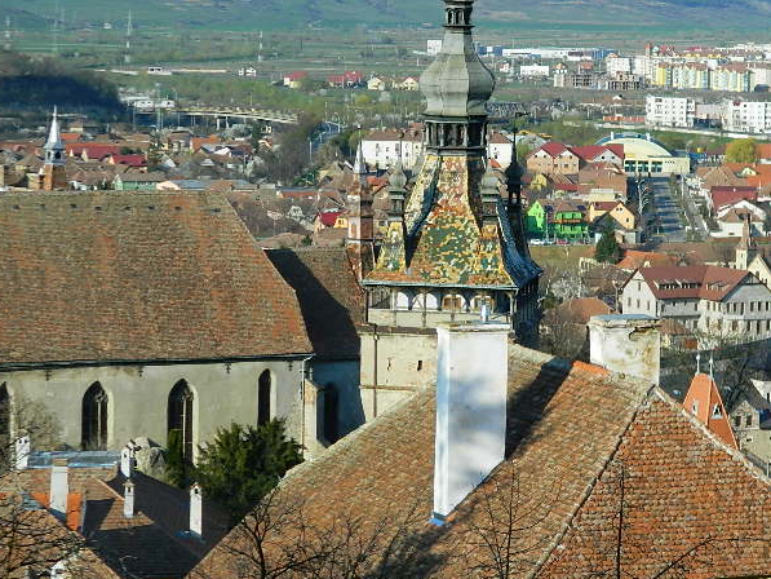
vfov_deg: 10.3
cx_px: 582
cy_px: 257
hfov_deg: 13.7
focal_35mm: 144
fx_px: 3208
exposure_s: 1/500
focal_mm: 15.1
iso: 80
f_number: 4.2
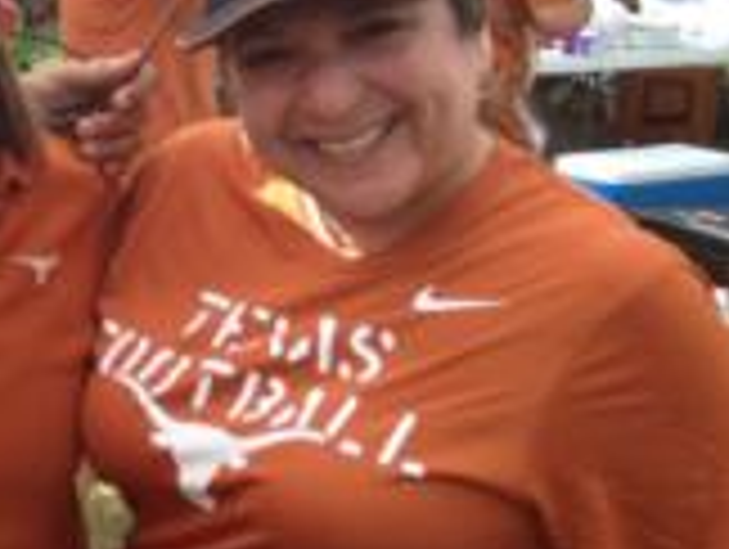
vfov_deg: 13.7
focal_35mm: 108
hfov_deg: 16.4
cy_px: 191
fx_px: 2278
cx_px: -392
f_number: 2.4
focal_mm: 4.28
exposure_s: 1/400
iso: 64
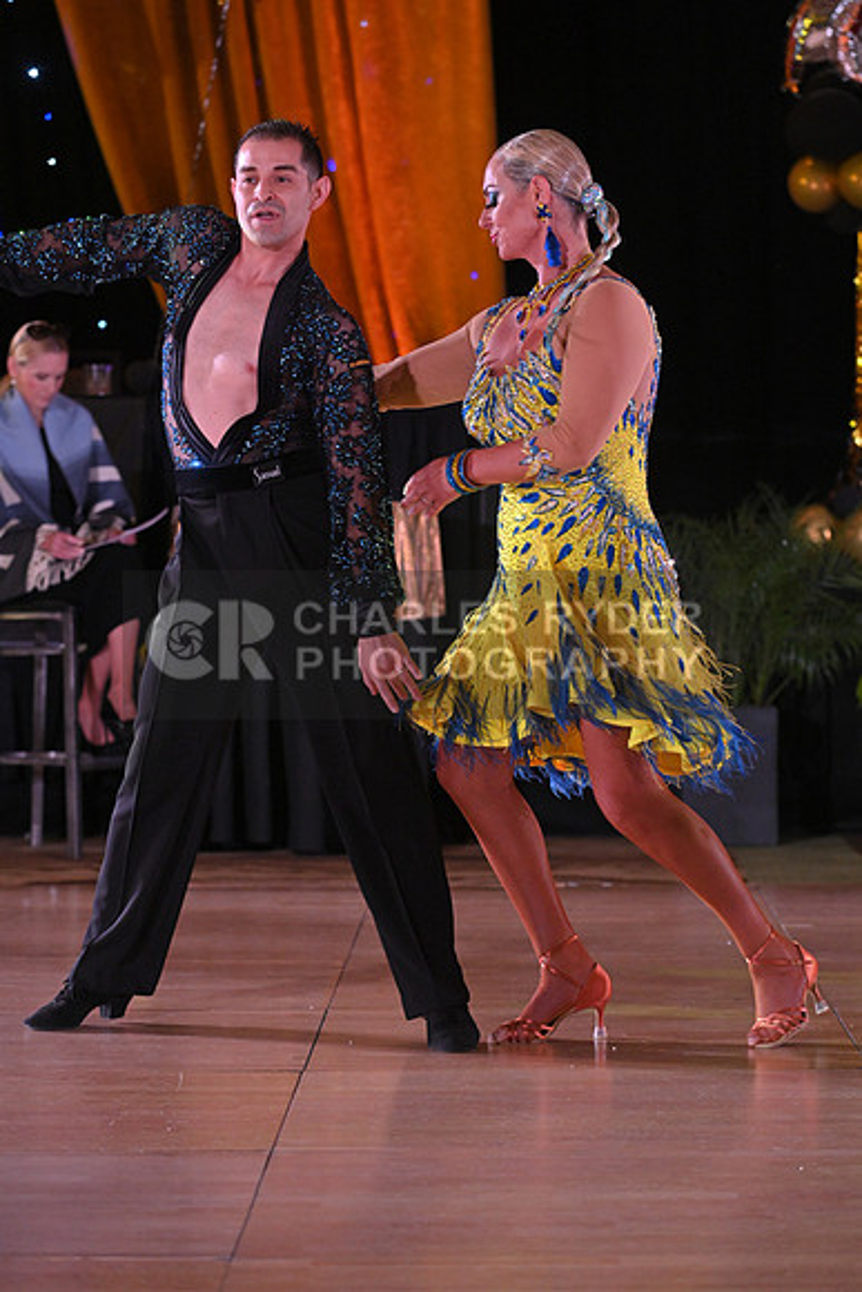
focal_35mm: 122
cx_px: 431
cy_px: 646
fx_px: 4379
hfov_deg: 11.2
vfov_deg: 16.8
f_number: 5
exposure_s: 1/400
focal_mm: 122
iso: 3200
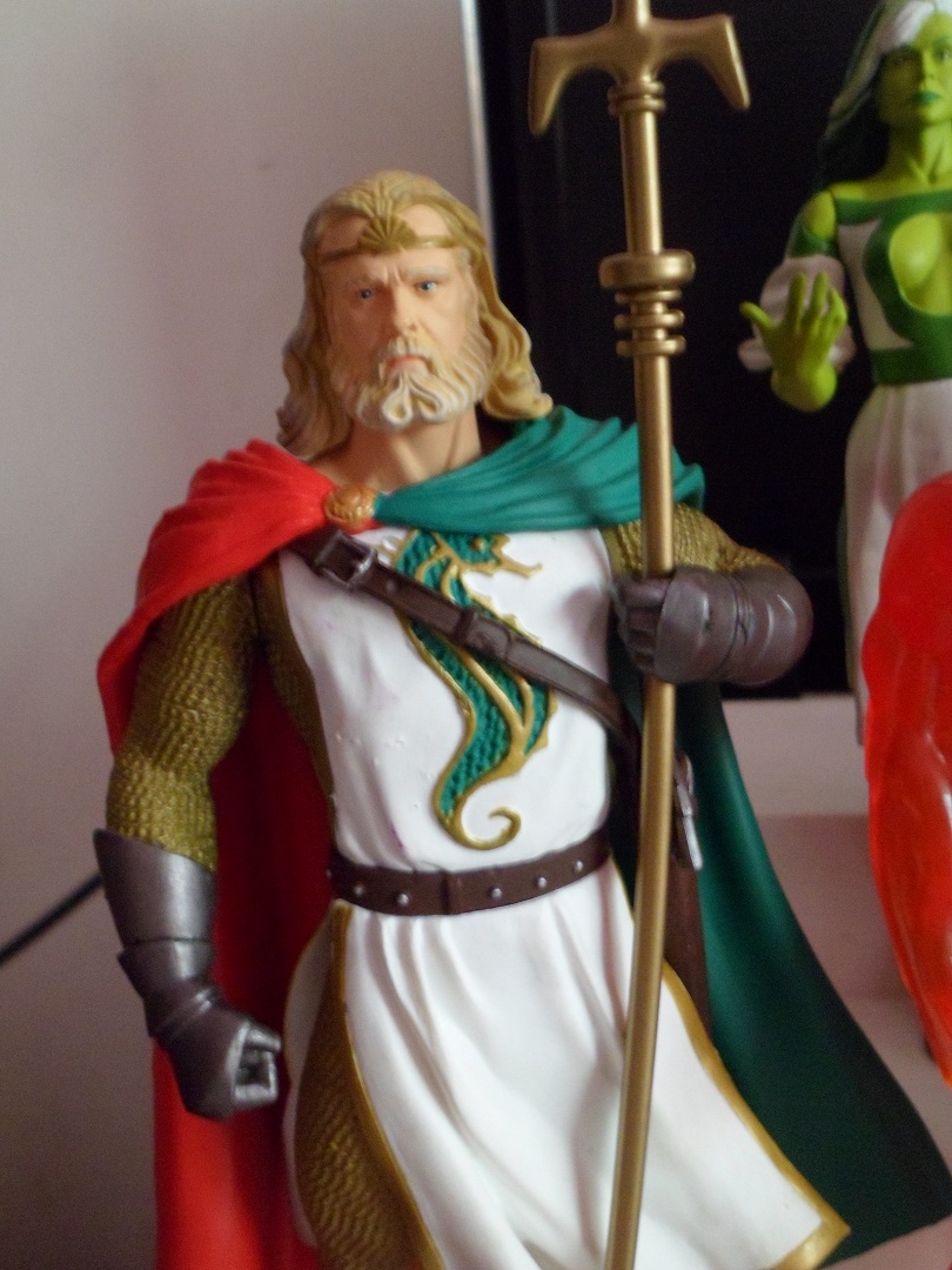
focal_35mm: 36
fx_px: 1320
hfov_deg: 39.7
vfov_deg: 51.4
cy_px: 635
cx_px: 476
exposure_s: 1/8
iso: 400
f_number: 3.8
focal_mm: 6.6
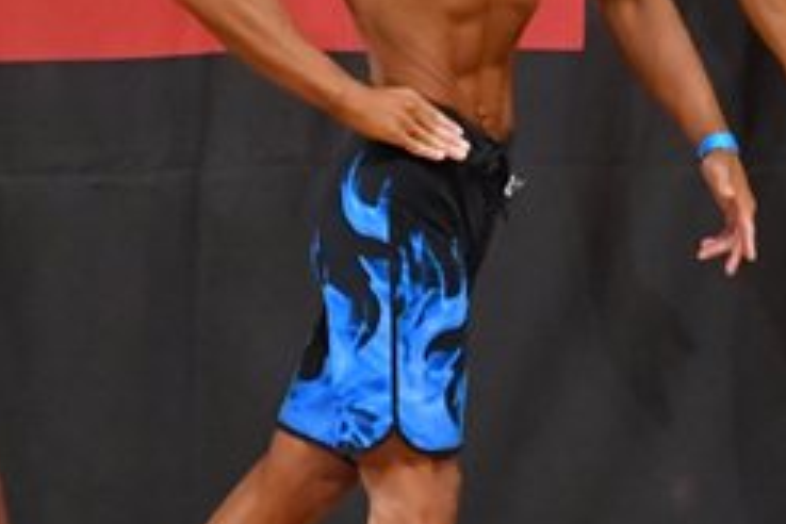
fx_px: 17509
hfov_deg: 2.6
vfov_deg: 1.7
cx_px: -299
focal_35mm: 802
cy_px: 224
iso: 9000
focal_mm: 170
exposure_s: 1/400
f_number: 5.6
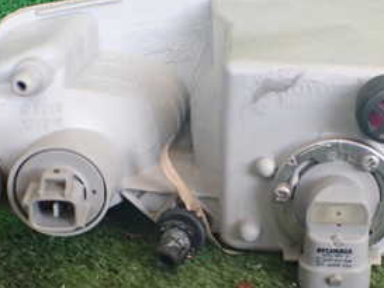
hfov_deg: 29.3
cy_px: 190
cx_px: 228
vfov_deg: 22.2
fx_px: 732
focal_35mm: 66
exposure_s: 1/125
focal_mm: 5.4
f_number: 2.3
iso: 400
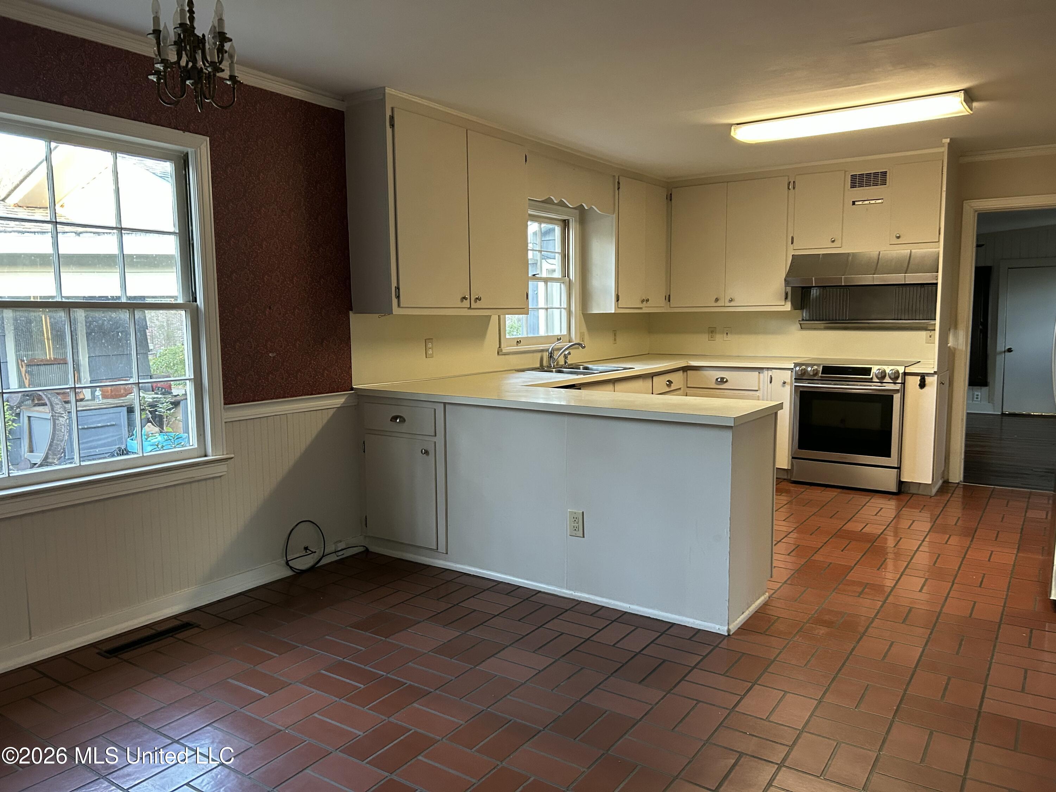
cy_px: 396
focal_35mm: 26
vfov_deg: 53.1
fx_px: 793
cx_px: 528
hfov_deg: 67.3
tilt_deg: -6.5
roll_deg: +0.3
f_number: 1.5
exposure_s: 1/60
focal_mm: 5.7
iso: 320
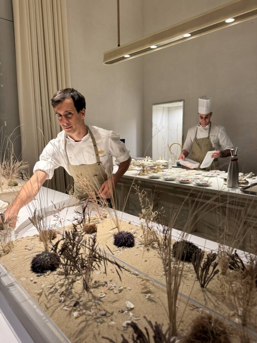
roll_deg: +0.8
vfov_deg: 71.6
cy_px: 172
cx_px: 128
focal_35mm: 24
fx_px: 238
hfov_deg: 56.8
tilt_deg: -7.9
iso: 160
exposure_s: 1/83
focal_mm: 6.76
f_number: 1.78
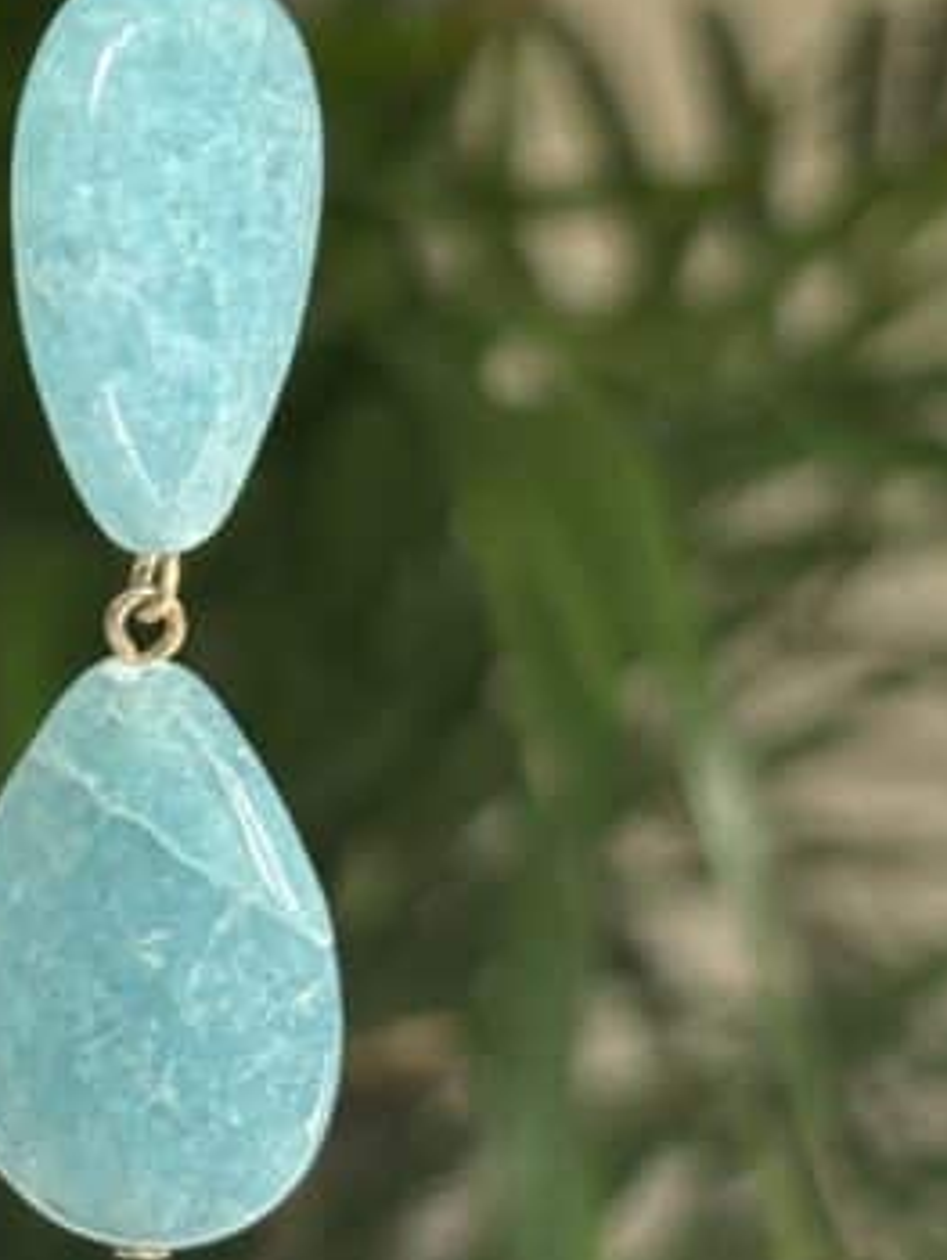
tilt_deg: -8.2
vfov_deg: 13.0
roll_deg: -0.5
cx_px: -396
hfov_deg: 9.5
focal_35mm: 152
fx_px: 5538
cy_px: 652
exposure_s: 1/364
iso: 32
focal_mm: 5.96
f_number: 1.6
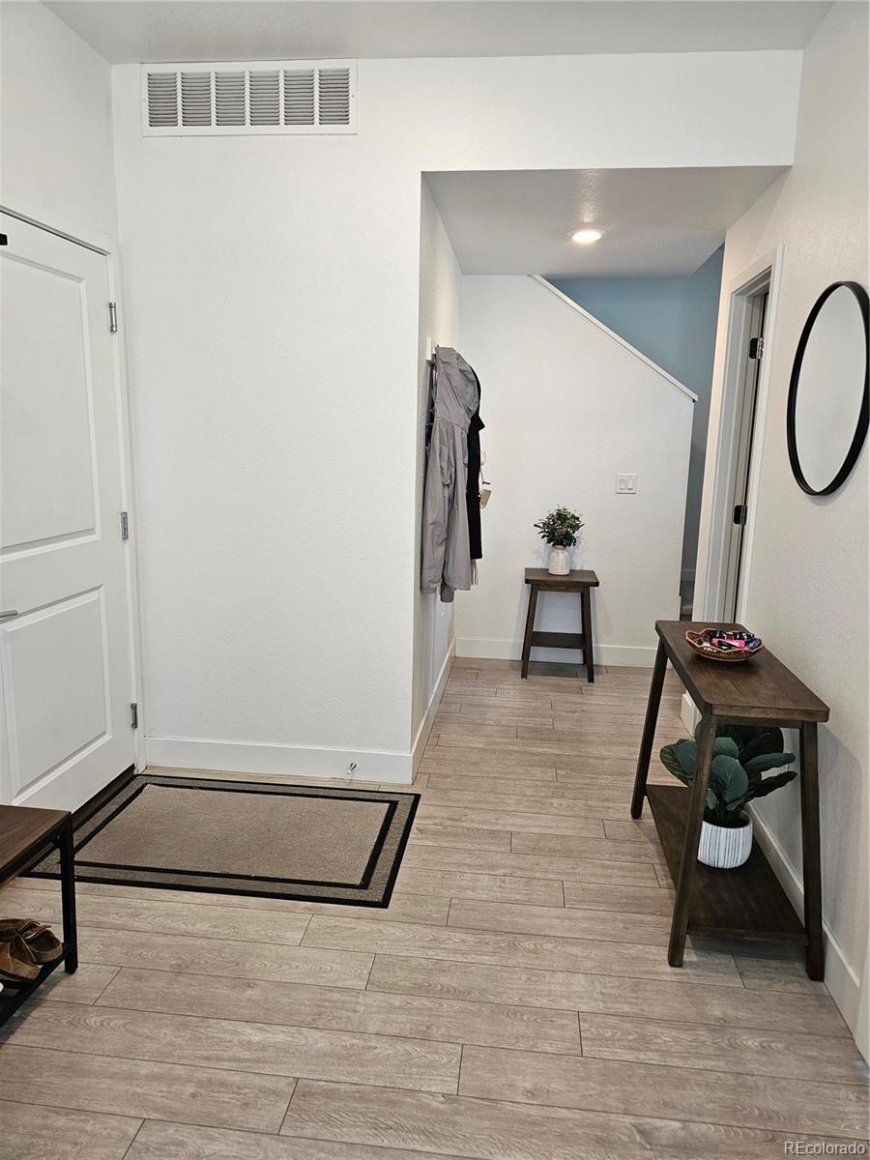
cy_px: 580
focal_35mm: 23
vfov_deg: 73.9
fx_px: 771
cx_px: 435
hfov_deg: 58.9
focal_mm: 6.3
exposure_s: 1/120
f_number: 1.7
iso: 160
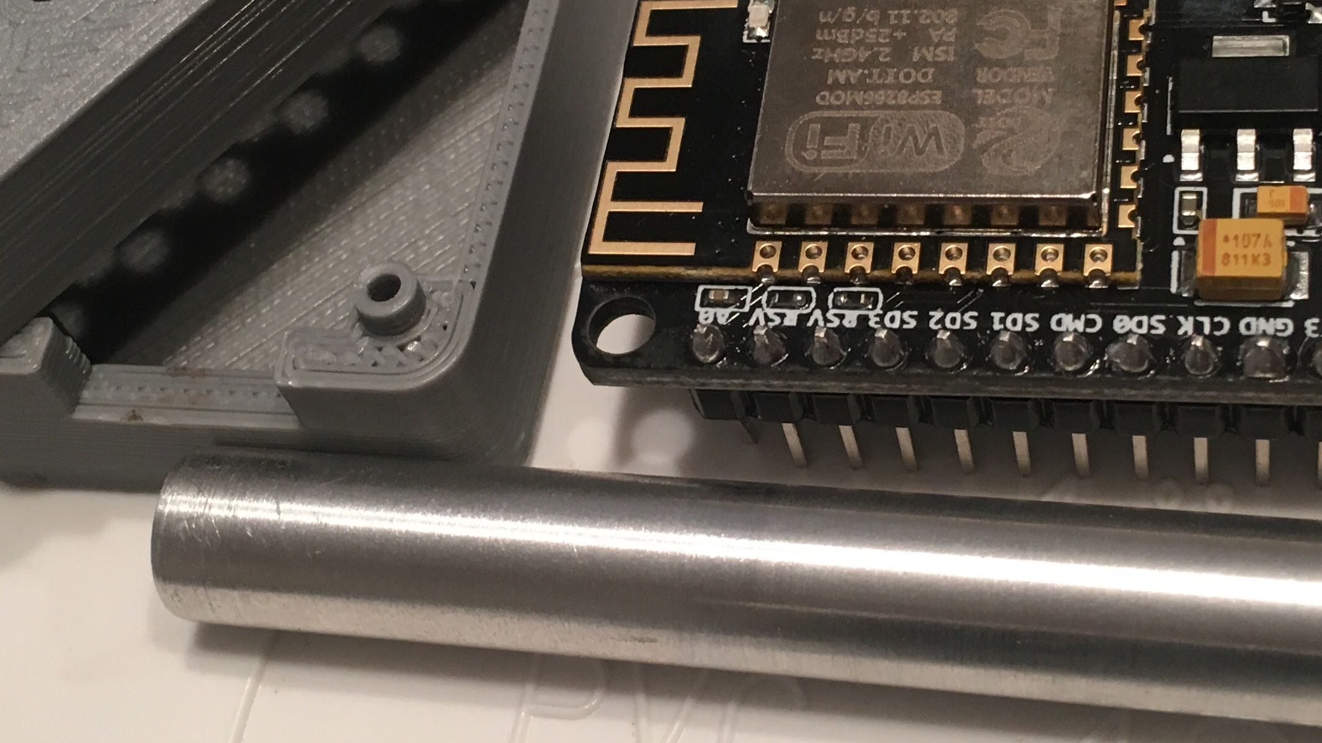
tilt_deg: -55.1
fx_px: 2103
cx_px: 726
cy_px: 282
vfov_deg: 20.0
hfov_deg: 34.9
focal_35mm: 60
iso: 80
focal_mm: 4.15
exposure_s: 1/30
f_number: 2.2
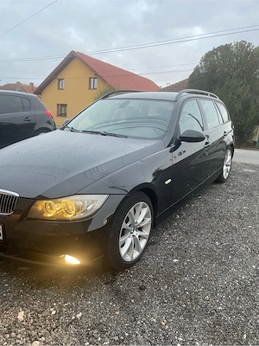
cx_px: 130
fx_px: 259
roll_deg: -5.3
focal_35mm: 26
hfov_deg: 53.1
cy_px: 173
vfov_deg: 67.3
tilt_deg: -11.4
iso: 320
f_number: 1.6
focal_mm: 4.2
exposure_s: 1/60
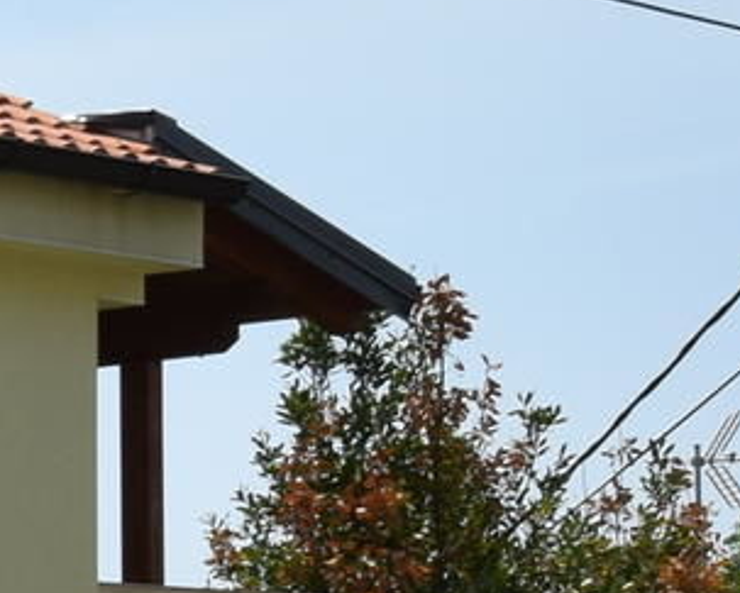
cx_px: -1177
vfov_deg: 9.8
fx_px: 3420
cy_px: 683
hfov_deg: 10.3
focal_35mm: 156
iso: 200
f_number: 10
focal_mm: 14
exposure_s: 1/400
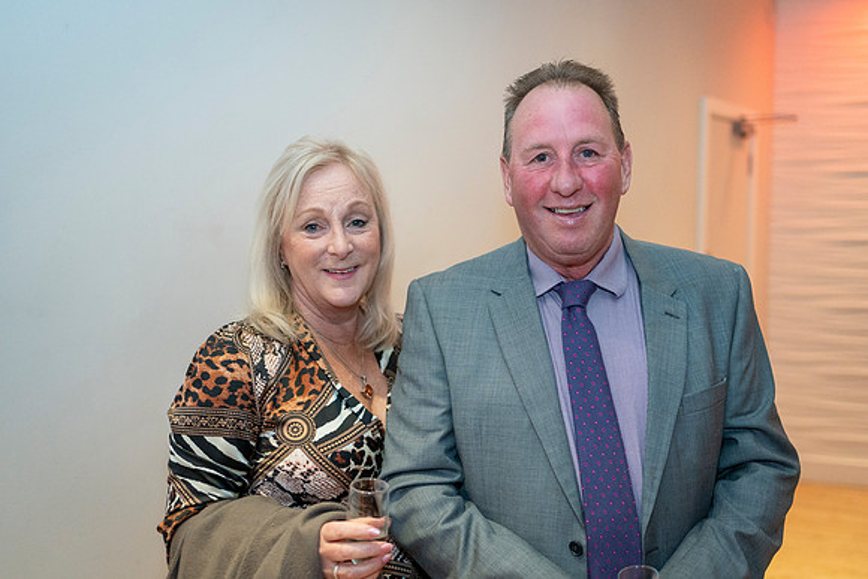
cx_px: 444
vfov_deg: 31.6
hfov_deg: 46.0
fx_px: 1023
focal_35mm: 42
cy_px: 312
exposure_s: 1/80
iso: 1250
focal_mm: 35
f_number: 2
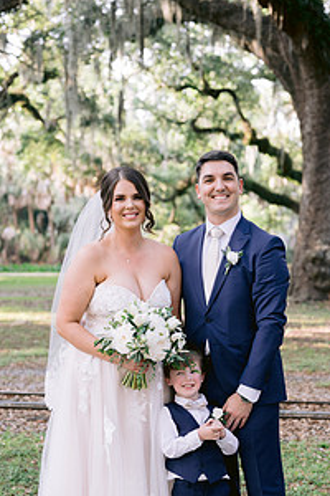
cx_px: 193
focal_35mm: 75
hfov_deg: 18.2
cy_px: 341
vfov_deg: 26.8
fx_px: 1031
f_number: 2.8
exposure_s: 1/320
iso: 400
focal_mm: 50
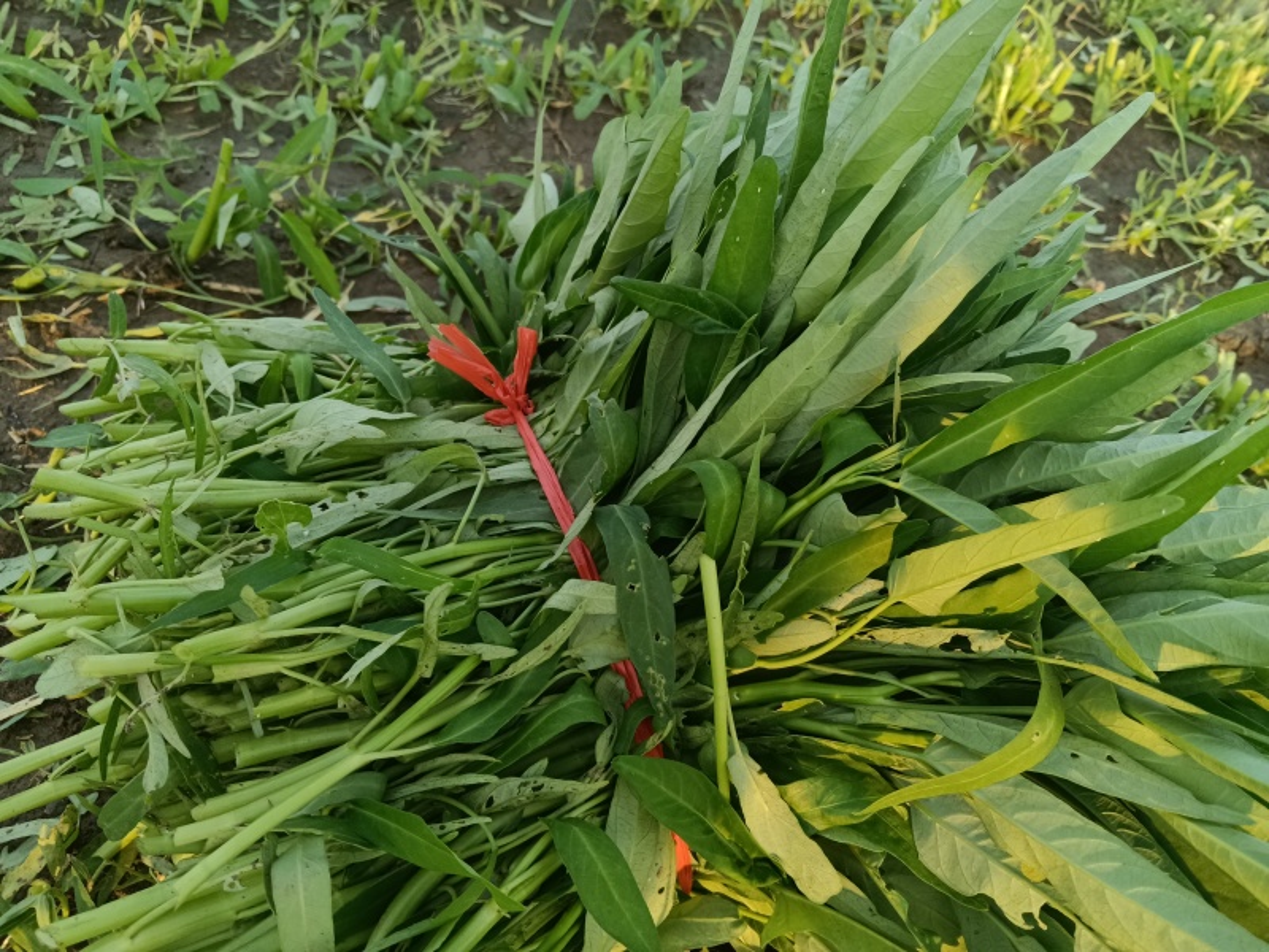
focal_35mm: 26
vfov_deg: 53.1
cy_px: 476
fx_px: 953
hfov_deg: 67.3
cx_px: 634
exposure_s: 1/100
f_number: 1.8
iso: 169
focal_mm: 4.05
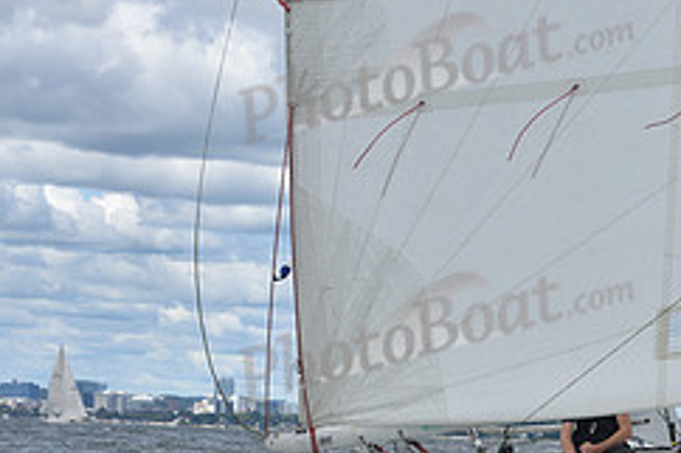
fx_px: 3176
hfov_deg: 12.0
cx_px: 782
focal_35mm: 168
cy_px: 438
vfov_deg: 8.1
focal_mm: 70
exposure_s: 1/800
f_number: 9
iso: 250
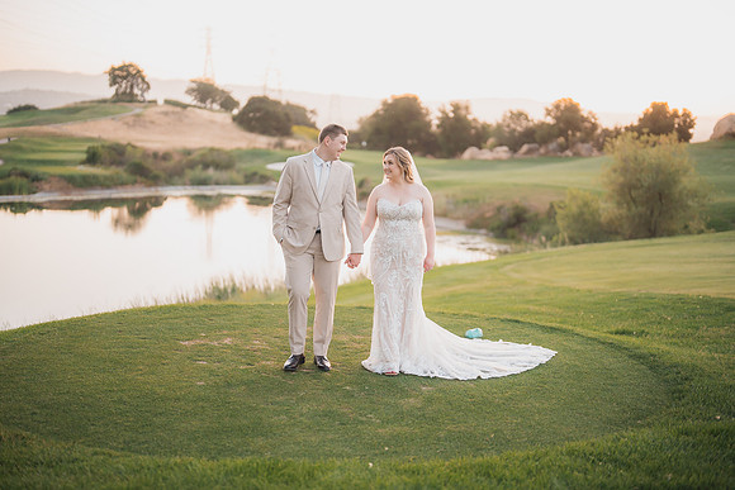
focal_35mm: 50
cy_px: 245
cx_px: 368
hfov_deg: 39.6
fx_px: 1021
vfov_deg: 27.0
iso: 640
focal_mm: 50
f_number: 1.2
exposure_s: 1/800
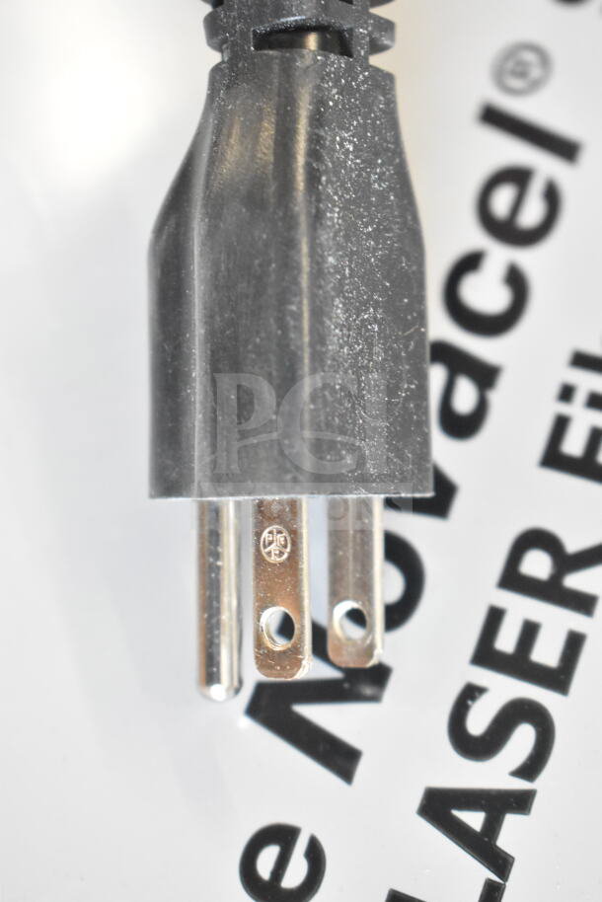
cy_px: 451
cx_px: 301
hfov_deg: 18.9
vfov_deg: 28.1
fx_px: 1804
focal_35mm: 72
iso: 6400
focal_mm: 48
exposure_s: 1/80
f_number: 5.3
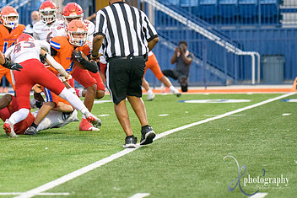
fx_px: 2311
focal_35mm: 280
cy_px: 54
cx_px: 69
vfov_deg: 4.9
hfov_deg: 7.3
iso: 2000
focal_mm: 170
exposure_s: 1/2000
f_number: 2.8
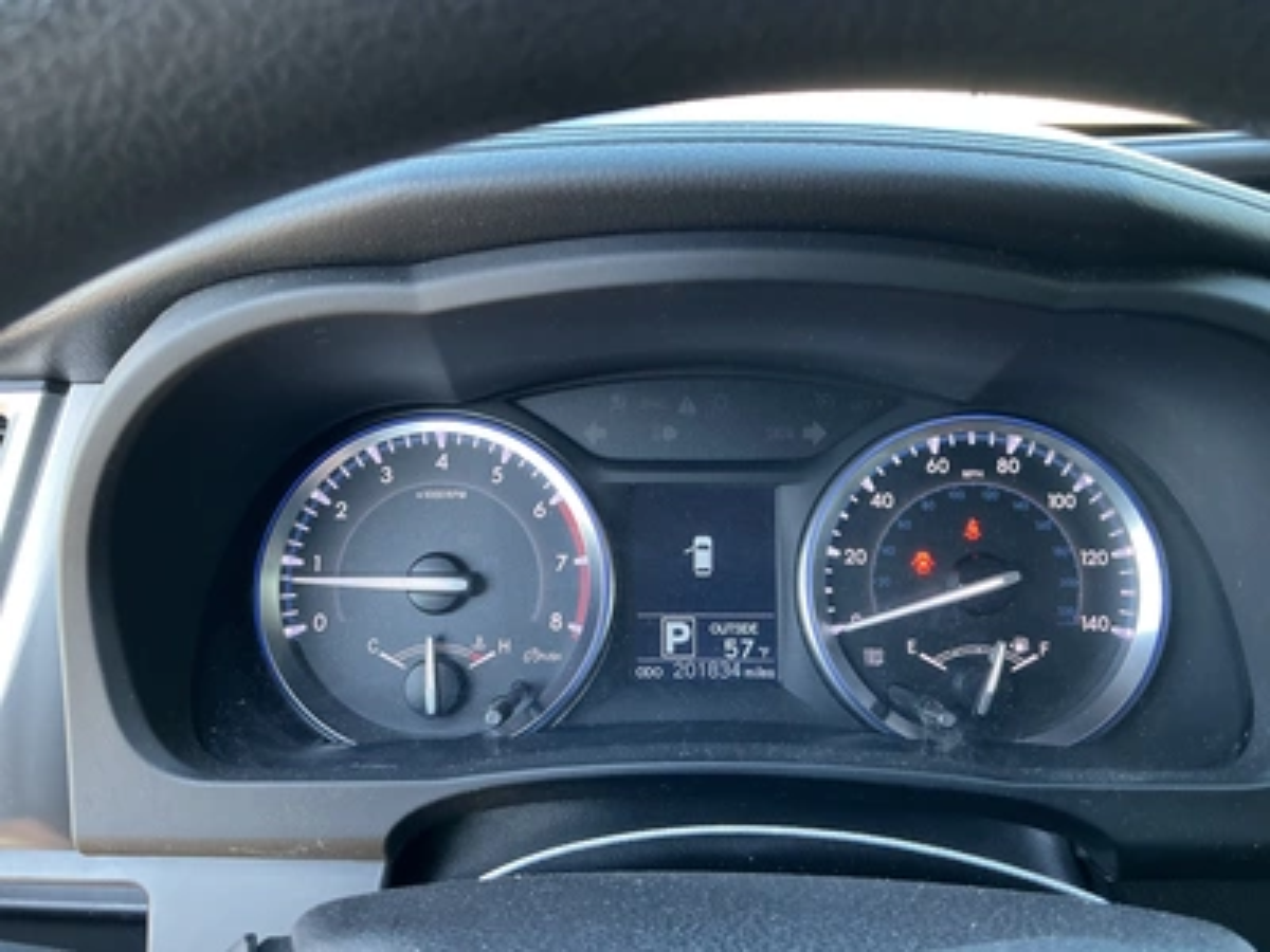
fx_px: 1027
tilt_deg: -22.8
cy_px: 476
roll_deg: -0.9
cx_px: 635
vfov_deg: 49.7
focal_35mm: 28
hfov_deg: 63.4
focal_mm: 3
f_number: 1.8
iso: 125
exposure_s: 1/60
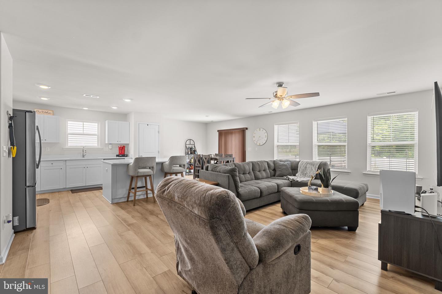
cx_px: 221
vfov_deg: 75.1
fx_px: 192
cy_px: 147
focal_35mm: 16
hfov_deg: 98.2
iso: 200
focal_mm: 10.4
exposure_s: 1/1.67
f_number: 7.1
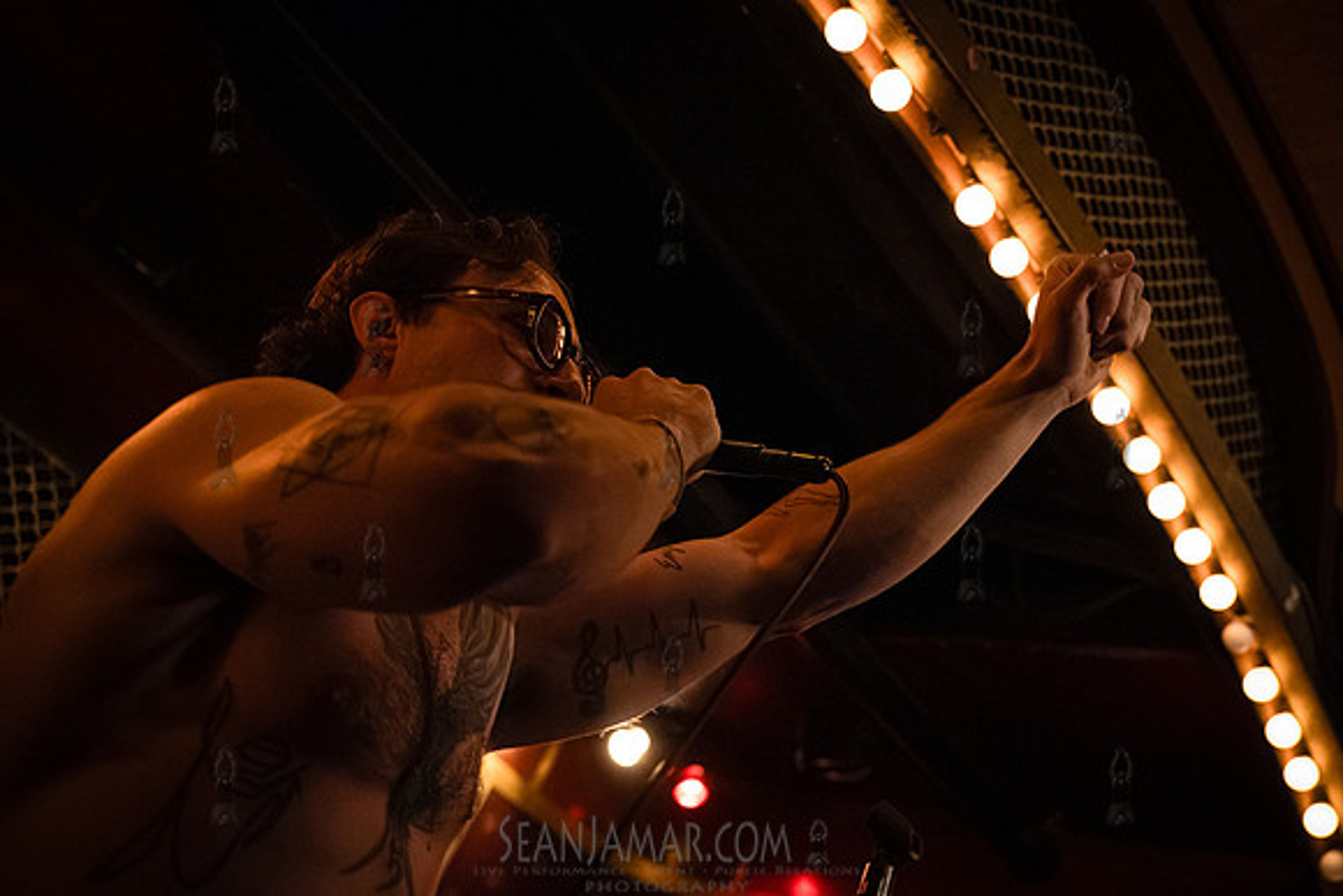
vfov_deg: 34.5
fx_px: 1442
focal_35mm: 39
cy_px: 401
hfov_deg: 49.9
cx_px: 741
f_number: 3.2
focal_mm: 35
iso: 16000
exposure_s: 1/320
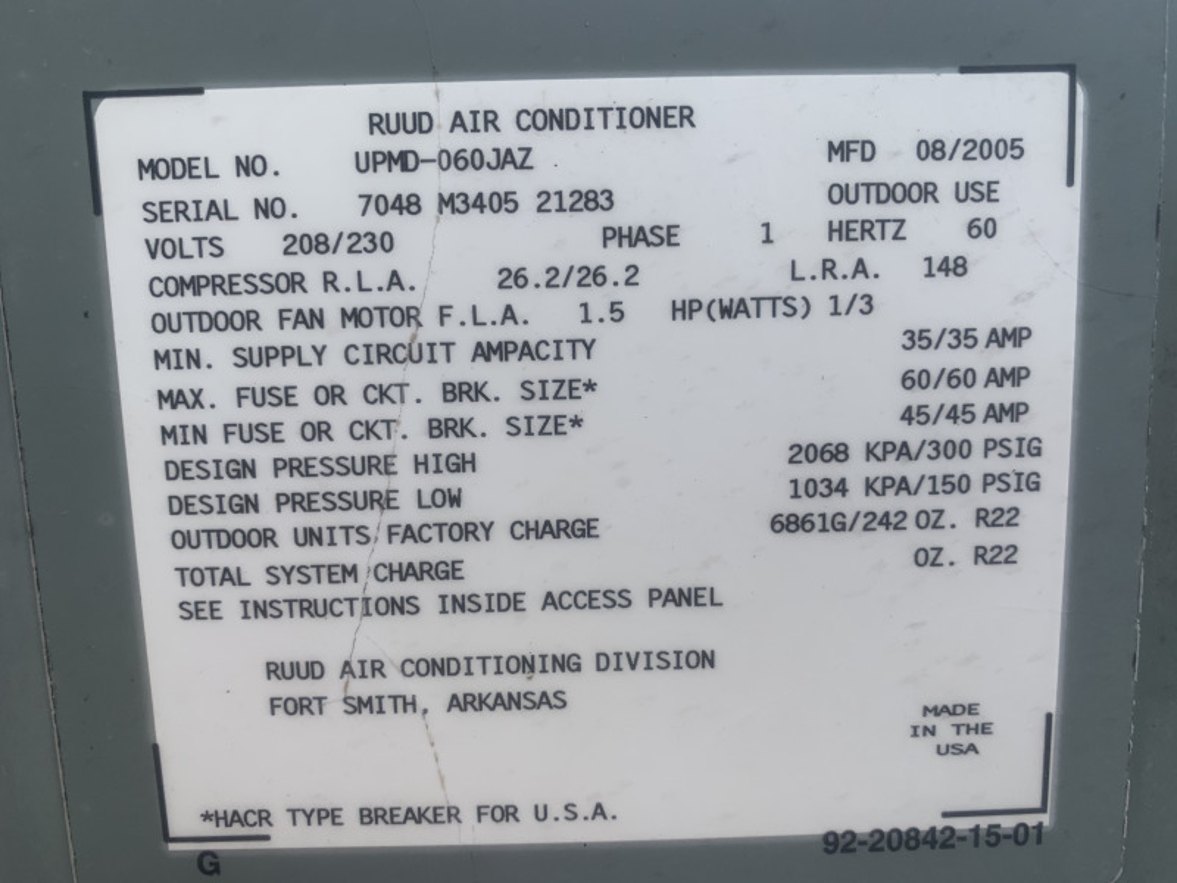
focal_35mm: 26
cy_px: 442
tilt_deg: -9.6
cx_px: 588
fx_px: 884
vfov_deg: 53.1
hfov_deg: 67.3
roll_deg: +0.3
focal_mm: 4.25
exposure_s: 1/727
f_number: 1.8
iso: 25
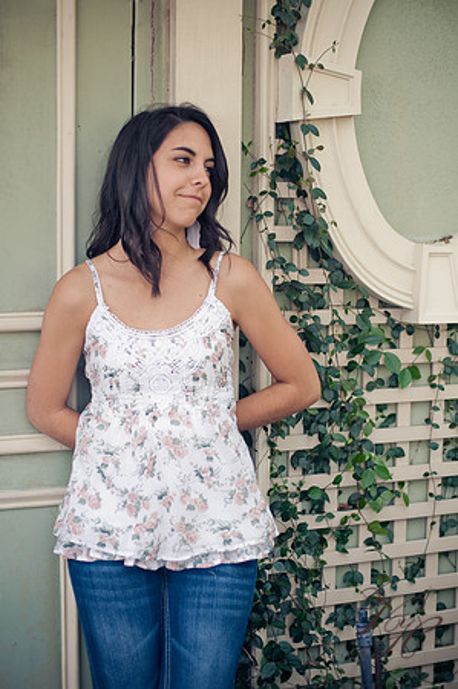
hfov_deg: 26.9
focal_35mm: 50
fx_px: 956
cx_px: 229
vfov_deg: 39.6
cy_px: 344
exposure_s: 1/200
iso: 200
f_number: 2
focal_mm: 50
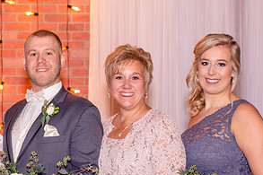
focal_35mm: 104
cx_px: 26
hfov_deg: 19.3
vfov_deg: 13.1
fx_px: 759
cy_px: 123
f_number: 2.5
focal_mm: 35
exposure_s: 1/200
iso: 200
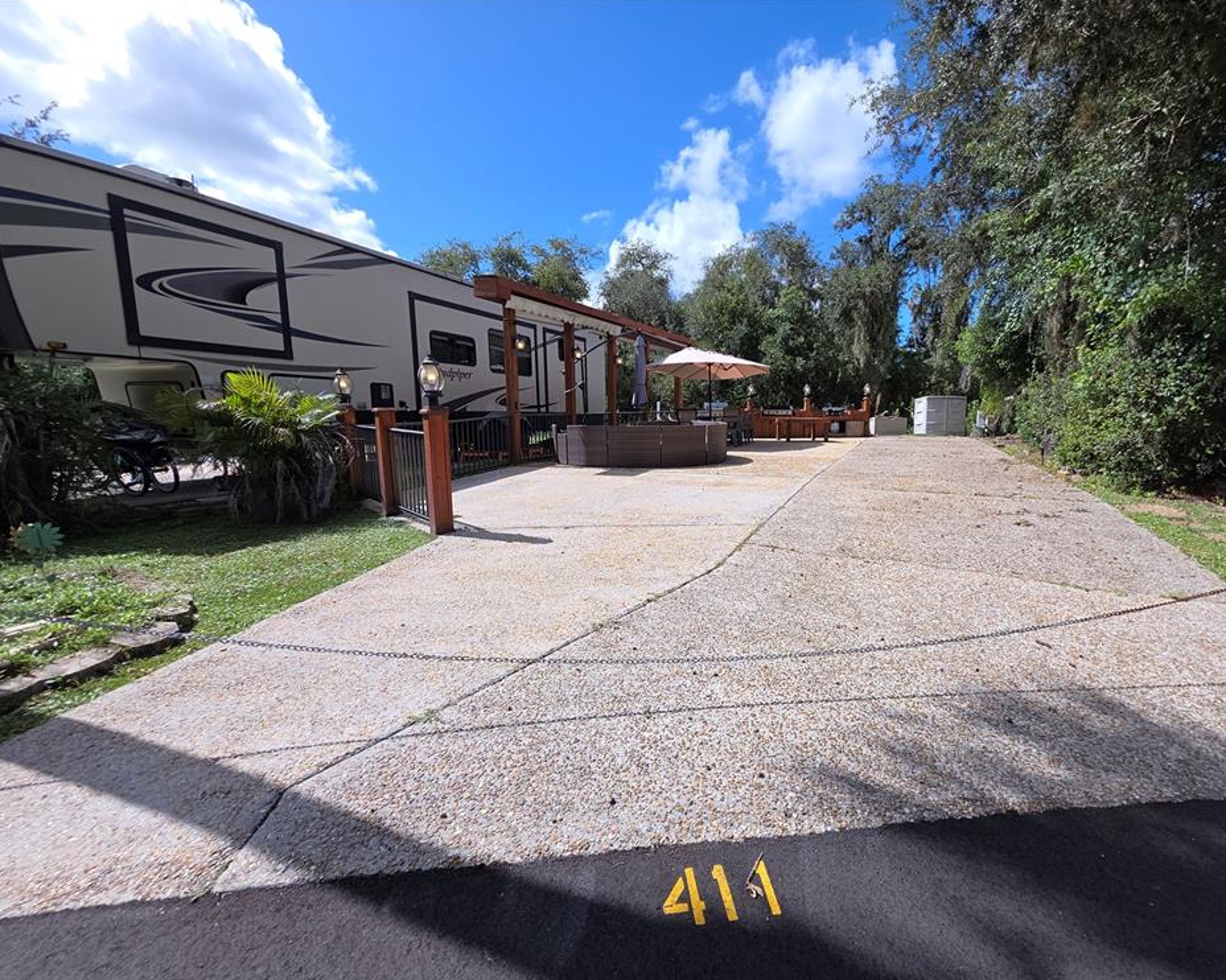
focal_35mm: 14
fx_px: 508
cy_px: 505
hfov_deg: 100.5
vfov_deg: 87.9
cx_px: 663
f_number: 1.9
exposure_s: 1/887
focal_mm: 2.2
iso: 20
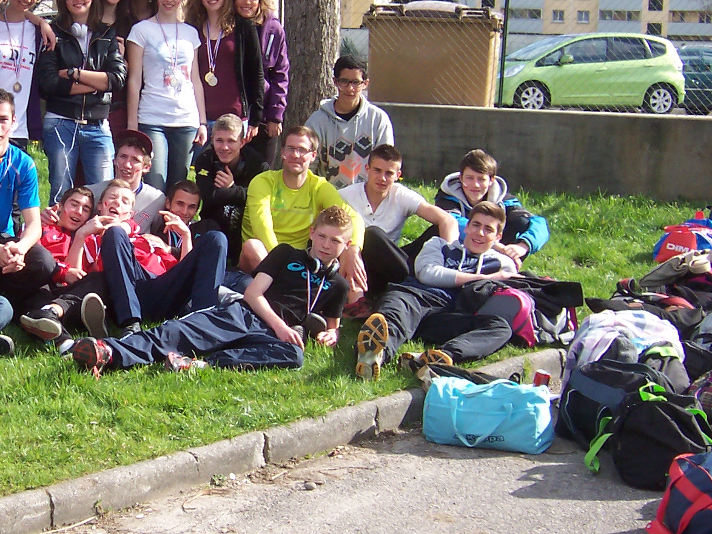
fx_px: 1852
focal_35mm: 90
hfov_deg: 21.4
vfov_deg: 16.4
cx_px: 106
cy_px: 227
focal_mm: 8
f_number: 4.8
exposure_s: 1/350
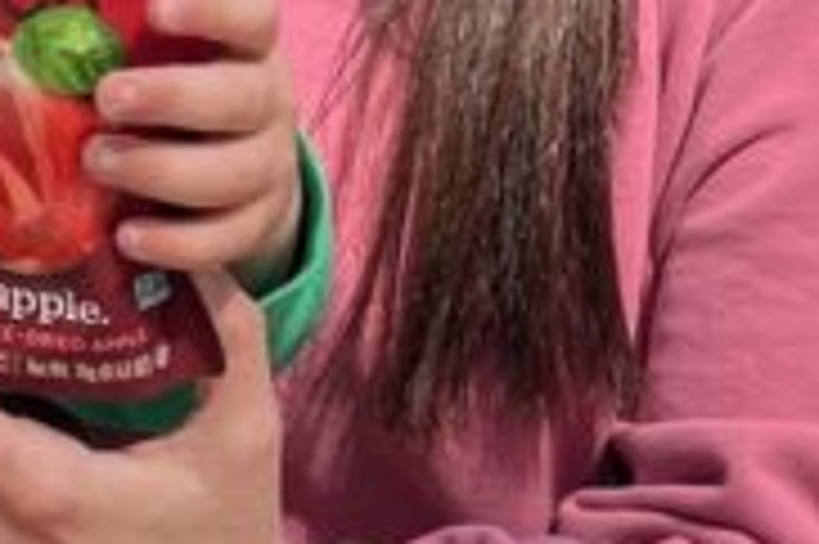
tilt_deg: -7.6
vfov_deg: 9.0
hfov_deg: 13.4
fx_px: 3455
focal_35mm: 152
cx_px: 148
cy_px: 274
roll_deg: +4.7
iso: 50
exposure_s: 1/1553
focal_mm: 5.7
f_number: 1.5
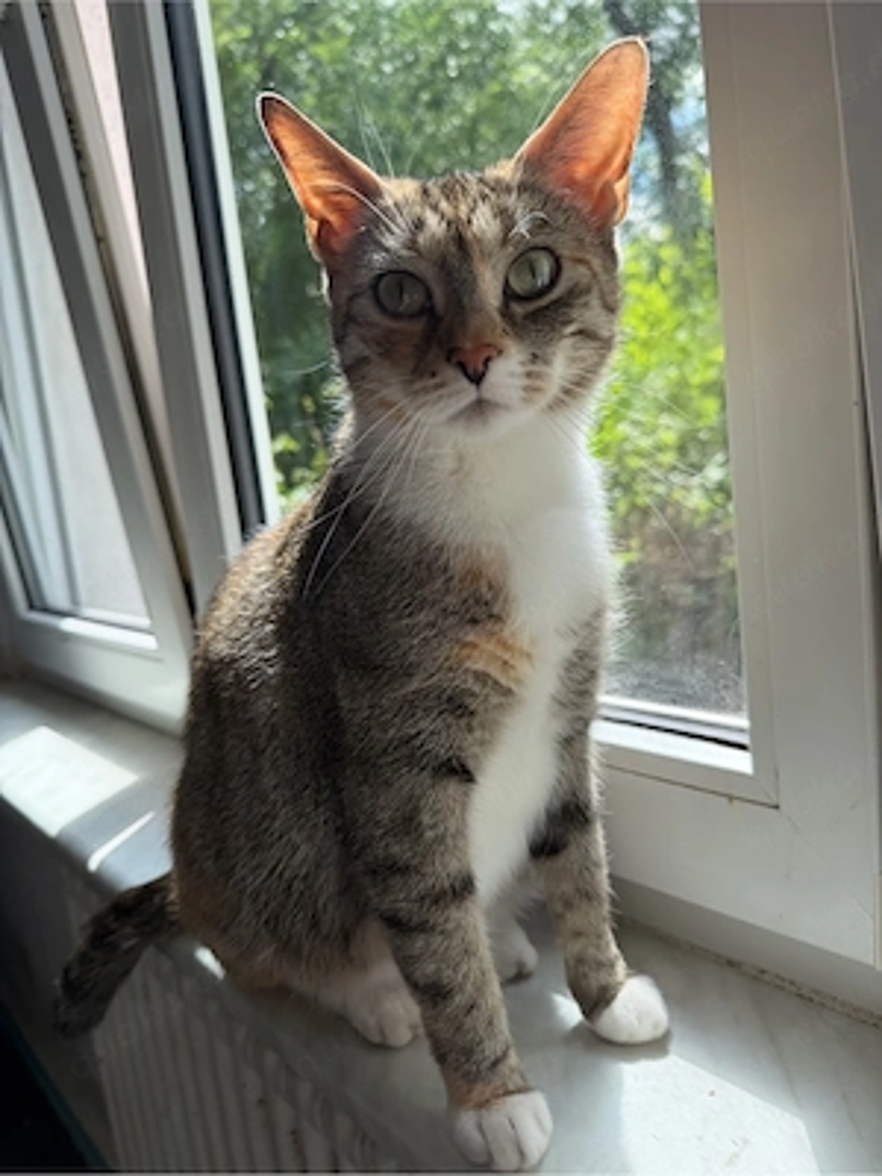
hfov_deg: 56.8
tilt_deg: -8.8
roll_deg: +5.5
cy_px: 588
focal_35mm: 24
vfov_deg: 71.6
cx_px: 441
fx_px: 815
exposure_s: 1/780
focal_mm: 6.76
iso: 100
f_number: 1.78
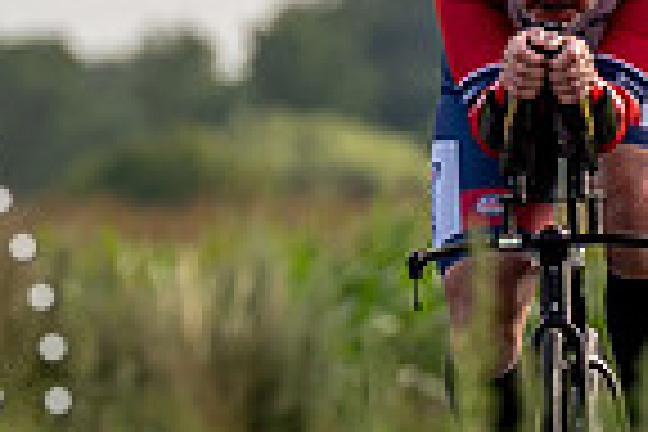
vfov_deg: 0.8
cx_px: 295
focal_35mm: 1628
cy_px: 354
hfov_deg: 1.3
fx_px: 29302
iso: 125
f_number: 4
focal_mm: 194
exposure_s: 1/1000
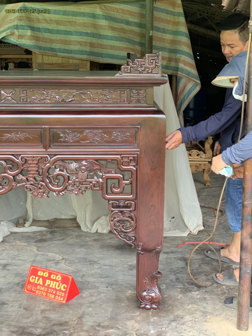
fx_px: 505
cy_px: 168
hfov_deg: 28.0
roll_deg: +0.1
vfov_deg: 36.8
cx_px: 126
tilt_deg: -10.5
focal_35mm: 52
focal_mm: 6
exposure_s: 1/60
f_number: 2.4
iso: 250
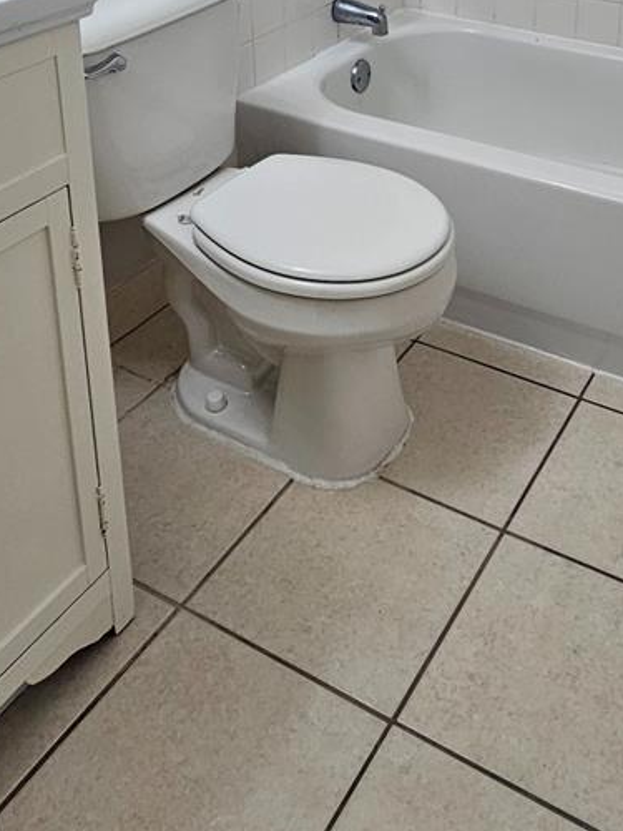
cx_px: 408
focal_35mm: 39
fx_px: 936
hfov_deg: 36.5
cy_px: -10
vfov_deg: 41.3
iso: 64
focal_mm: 2.2
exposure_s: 1/60
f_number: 2.2
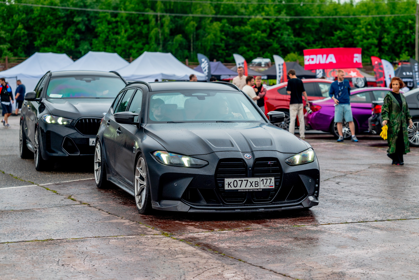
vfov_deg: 15.8
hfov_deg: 23.5
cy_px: 140
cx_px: 212
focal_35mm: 87
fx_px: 1008
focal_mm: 85
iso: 400
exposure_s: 1/800
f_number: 3.5
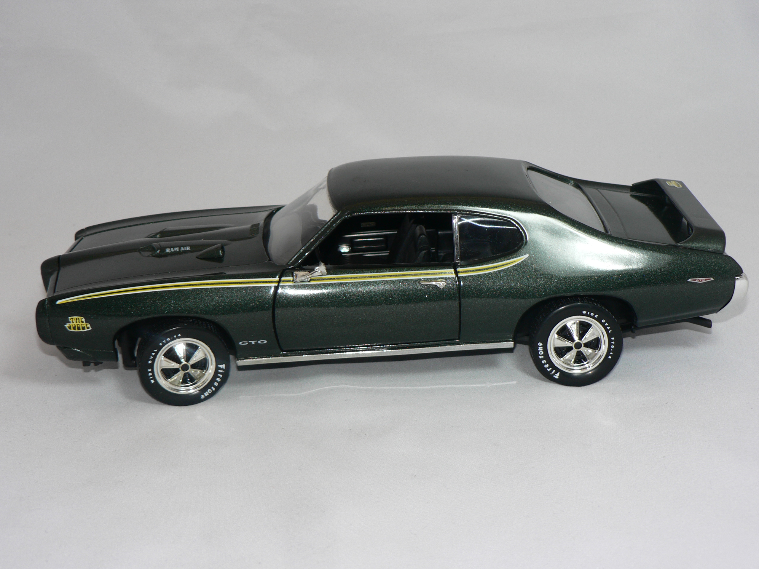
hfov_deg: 29.0
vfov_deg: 21.9
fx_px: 1469
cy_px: 284
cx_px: 380
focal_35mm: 67
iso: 80
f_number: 3.2
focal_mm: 11.2
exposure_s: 1/60
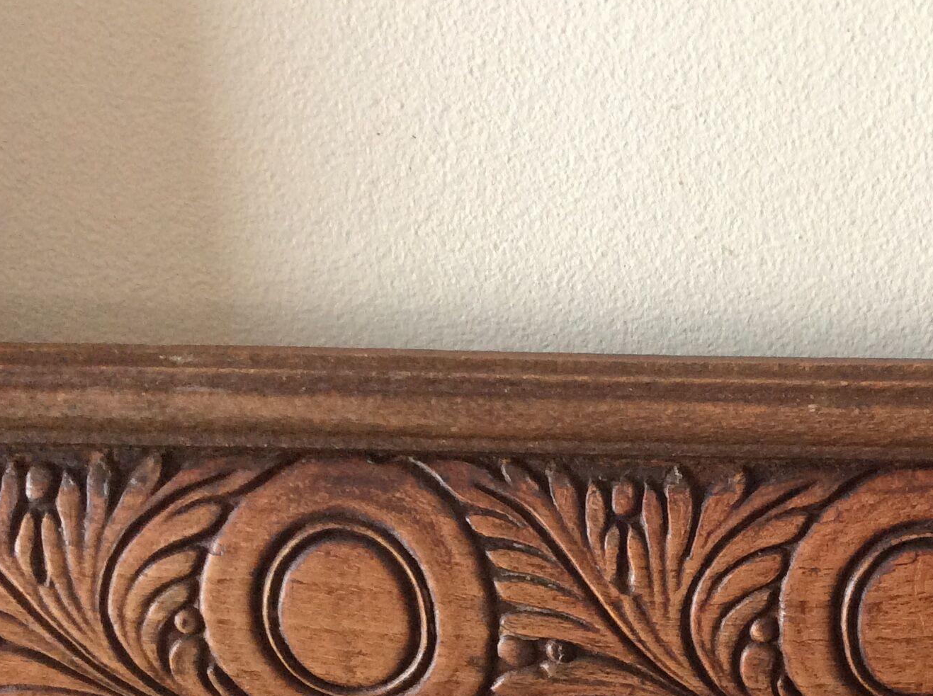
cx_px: 891
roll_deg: +2.7
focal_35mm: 63
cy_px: 632
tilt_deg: -23.7
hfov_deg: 29.1
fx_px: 1695
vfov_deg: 22.6
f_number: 2.4
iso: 125
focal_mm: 3.3
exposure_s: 1/25
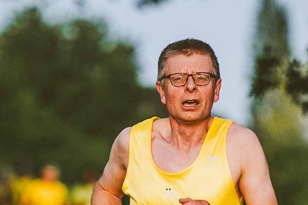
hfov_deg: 2.3
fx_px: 7675
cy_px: 356
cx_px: 86
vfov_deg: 1.5
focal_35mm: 897
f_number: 2.8
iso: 500
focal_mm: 160
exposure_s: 1/6400
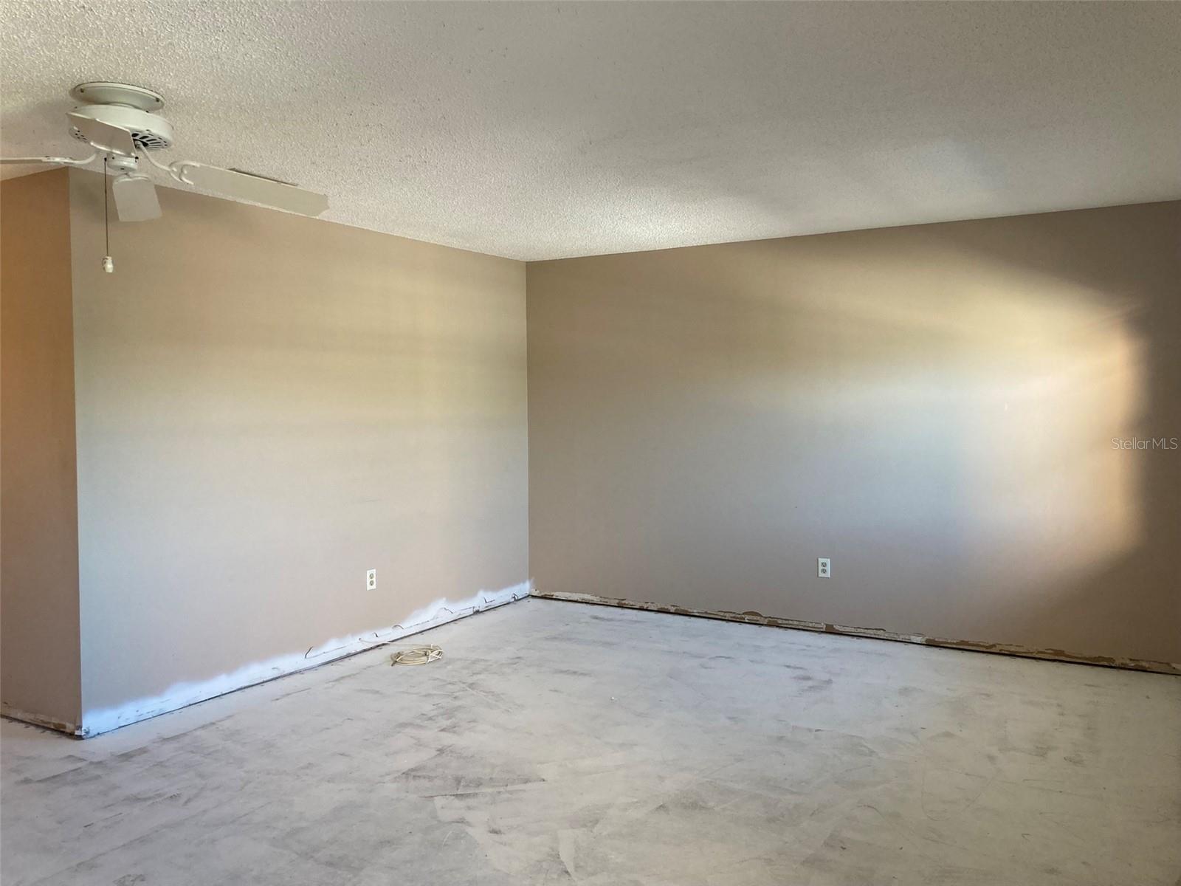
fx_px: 955
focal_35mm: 28
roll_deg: +0.3
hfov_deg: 63.4
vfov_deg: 49.7
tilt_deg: -1.3
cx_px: 590
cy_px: 443
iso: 80
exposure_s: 1/120
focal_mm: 3.99
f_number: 1.8
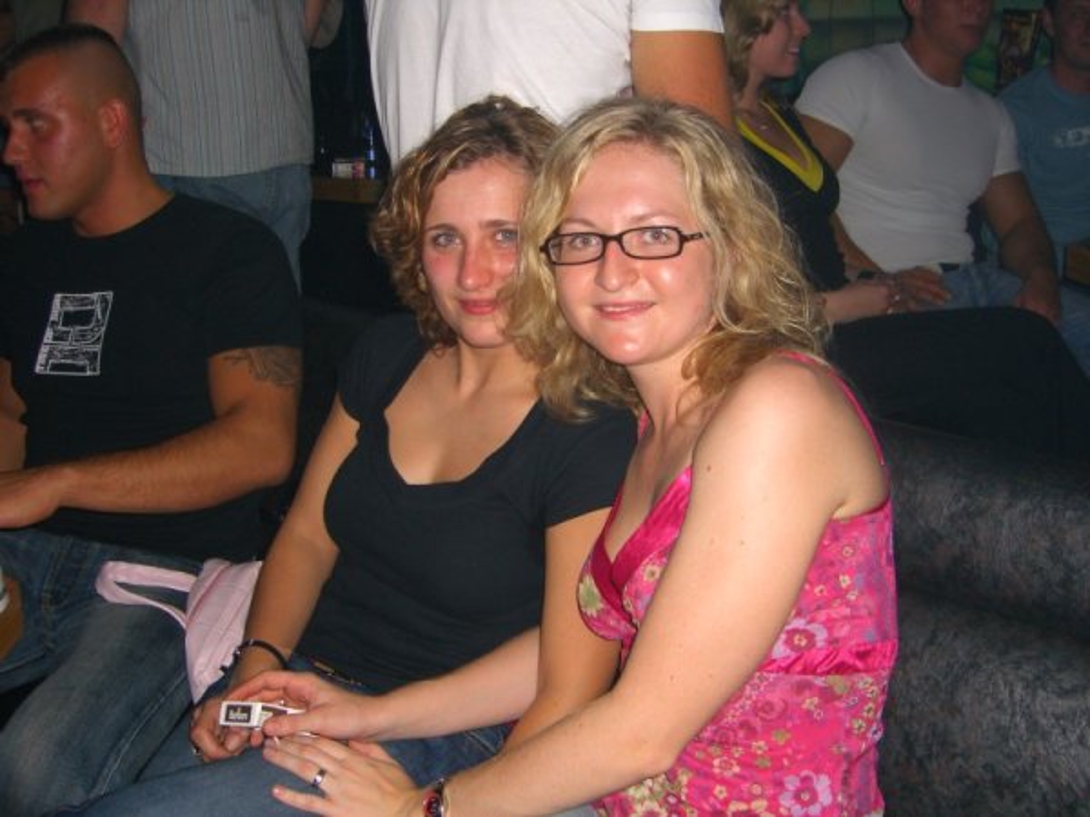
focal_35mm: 38
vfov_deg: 37.7
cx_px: 545
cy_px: 408
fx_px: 1197
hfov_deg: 49.0
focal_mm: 7.9
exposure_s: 1/60
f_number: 2.8
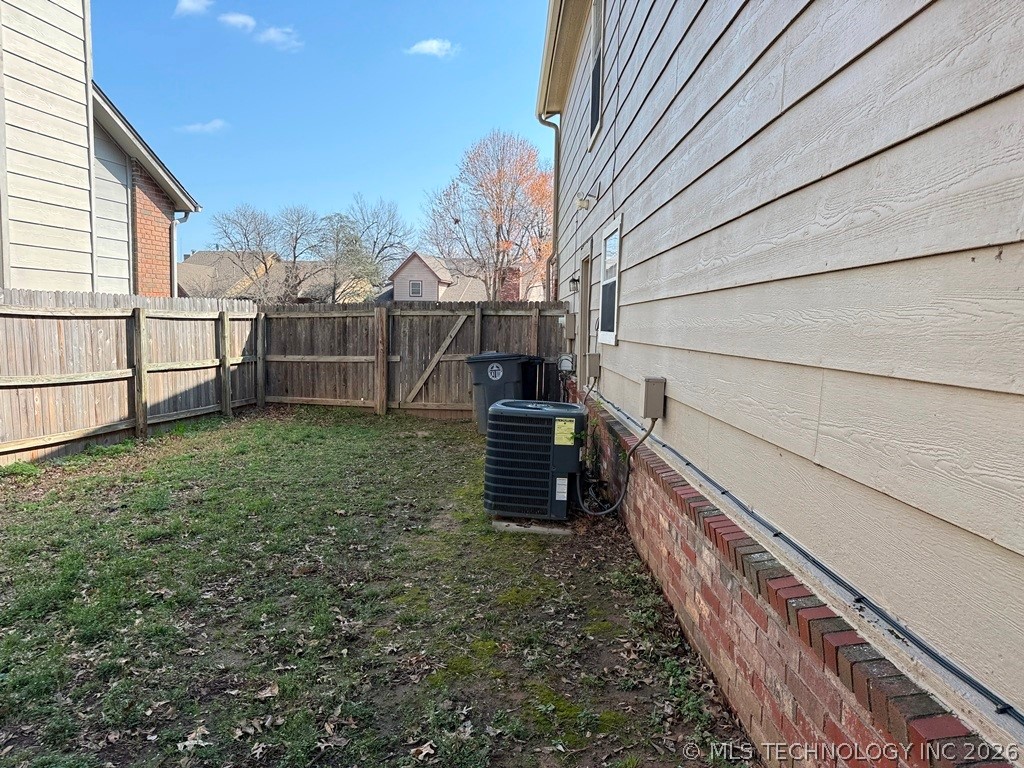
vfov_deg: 56.8
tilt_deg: -6.2
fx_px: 710
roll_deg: +2.2
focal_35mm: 24
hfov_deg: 71.6
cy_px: 384
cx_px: 512
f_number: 1.78
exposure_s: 1/1585
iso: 100
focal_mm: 6.76
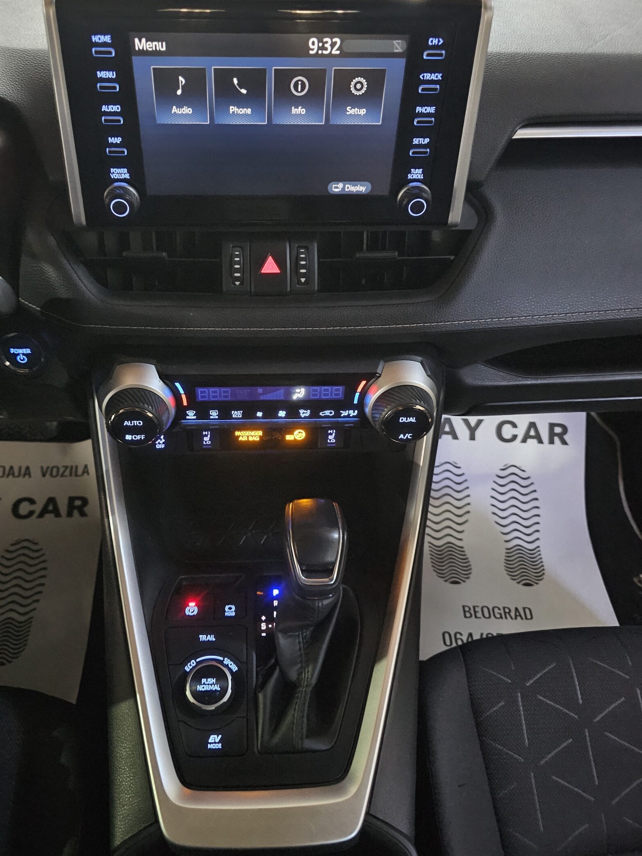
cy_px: 425
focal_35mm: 28
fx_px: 692
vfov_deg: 63.4
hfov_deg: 49.6
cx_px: 275
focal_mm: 6.3
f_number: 1.7
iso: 2500
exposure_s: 1/16.7
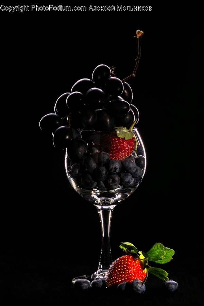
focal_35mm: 300
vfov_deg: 6.9
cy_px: 153
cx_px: 102
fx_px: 2550
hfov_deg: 4.6
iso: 200
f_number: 22
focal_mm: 200
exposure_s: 1/125
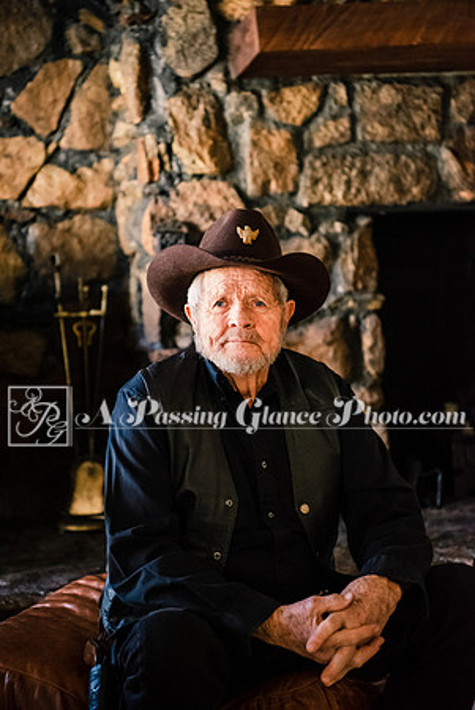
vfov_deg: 28.8
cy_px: 355
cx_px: 238
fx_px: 1382
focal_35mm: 70
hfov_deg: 19.5
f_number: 3.5
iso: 12800
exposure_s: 1/125
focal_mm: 70
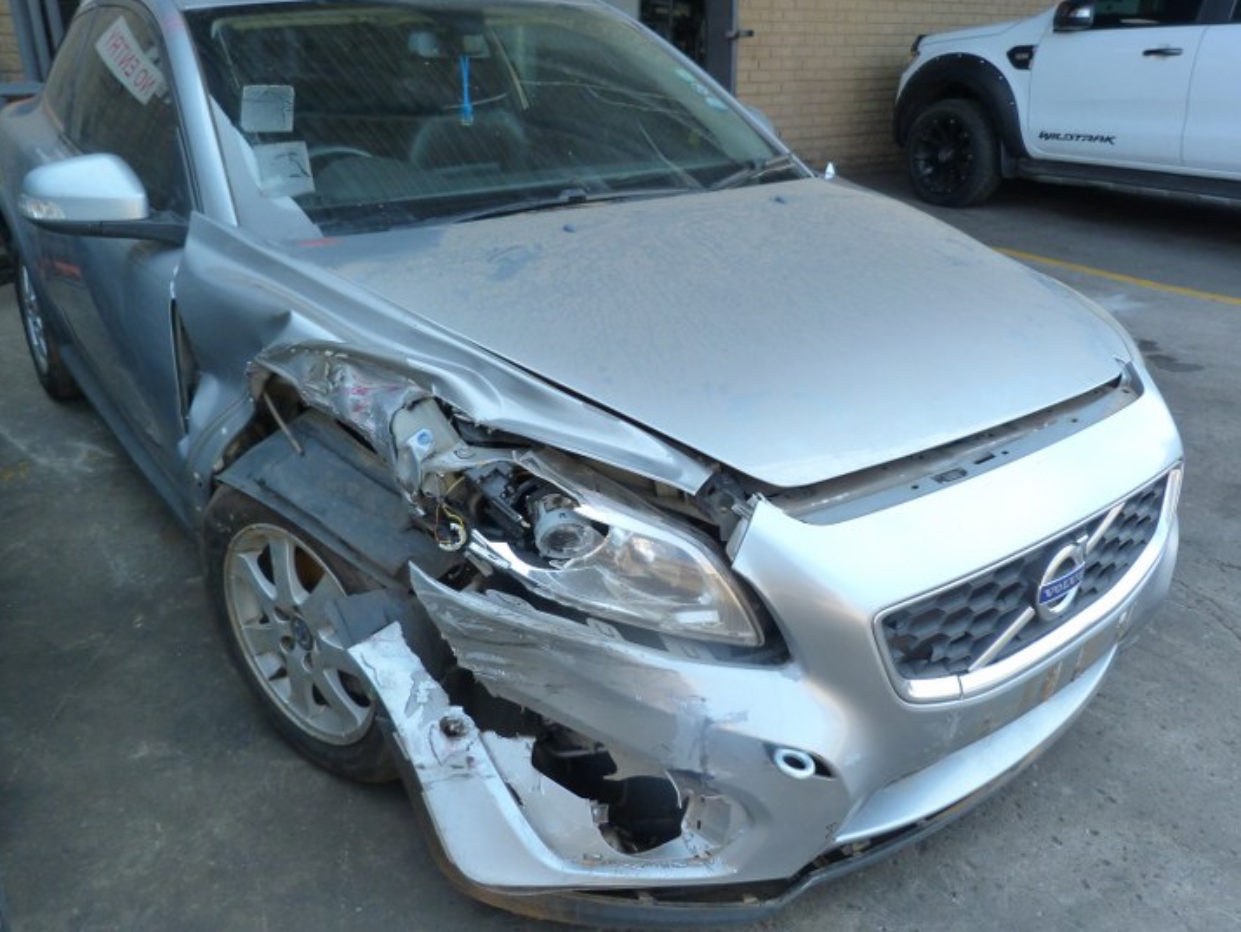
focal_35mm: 28
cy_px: 454
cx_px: 631
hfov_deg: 63.4
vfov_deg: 49.8
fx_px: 1004
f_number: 3.2
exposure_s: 1/100
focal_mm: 4.5
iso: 125
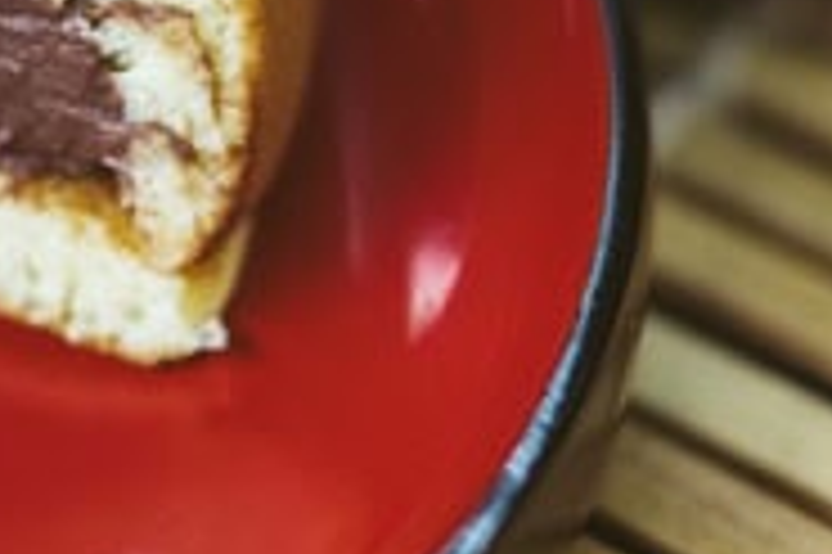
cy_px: -162
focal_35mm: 243
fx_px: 5611
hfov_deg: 8.5
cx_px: 94
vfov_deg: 5.6
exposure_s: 1/1600
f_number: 1.2
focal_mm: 50
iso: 400
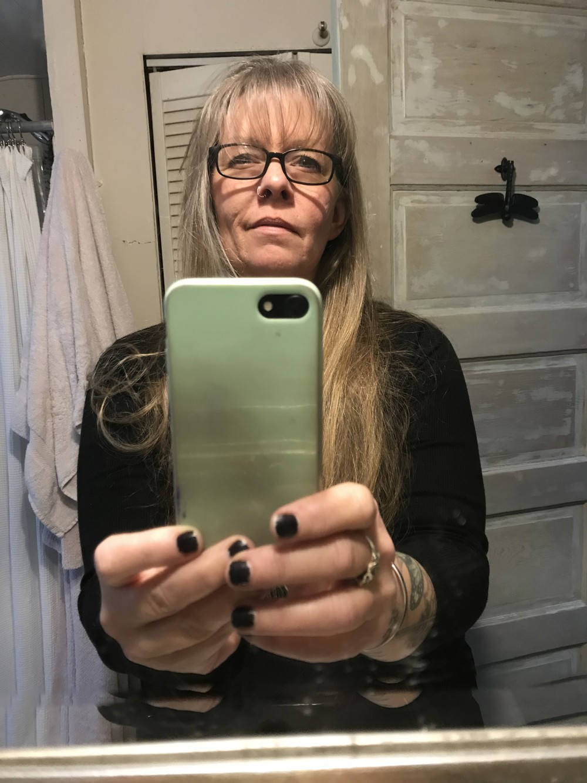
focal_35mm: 28
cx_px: 294
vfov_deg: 63.4
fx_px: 633
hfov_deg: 49.8
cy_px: 392
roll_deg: +3.0
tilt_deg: -5.7
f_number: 1.8
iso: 80
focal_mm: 3.99
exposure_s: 1/15
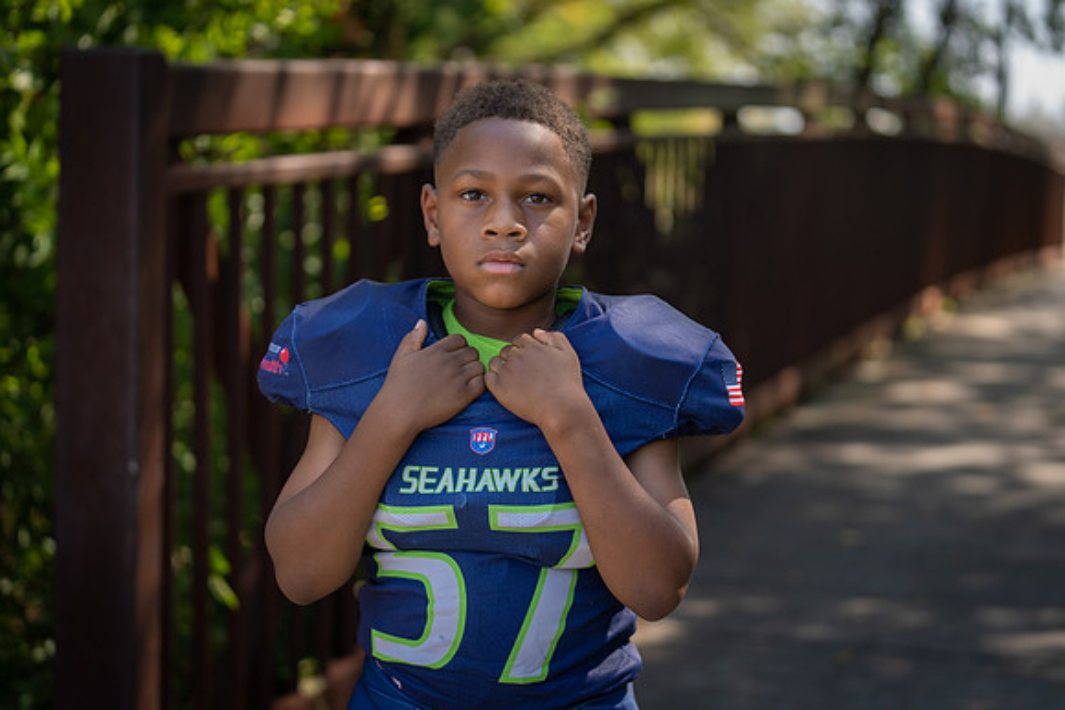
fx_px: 2071
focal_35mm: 70
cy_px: 355
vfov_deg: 19.5
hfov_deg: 28.8
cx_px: 532
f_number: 2.8
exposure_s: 1/400
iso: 125
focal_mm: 70
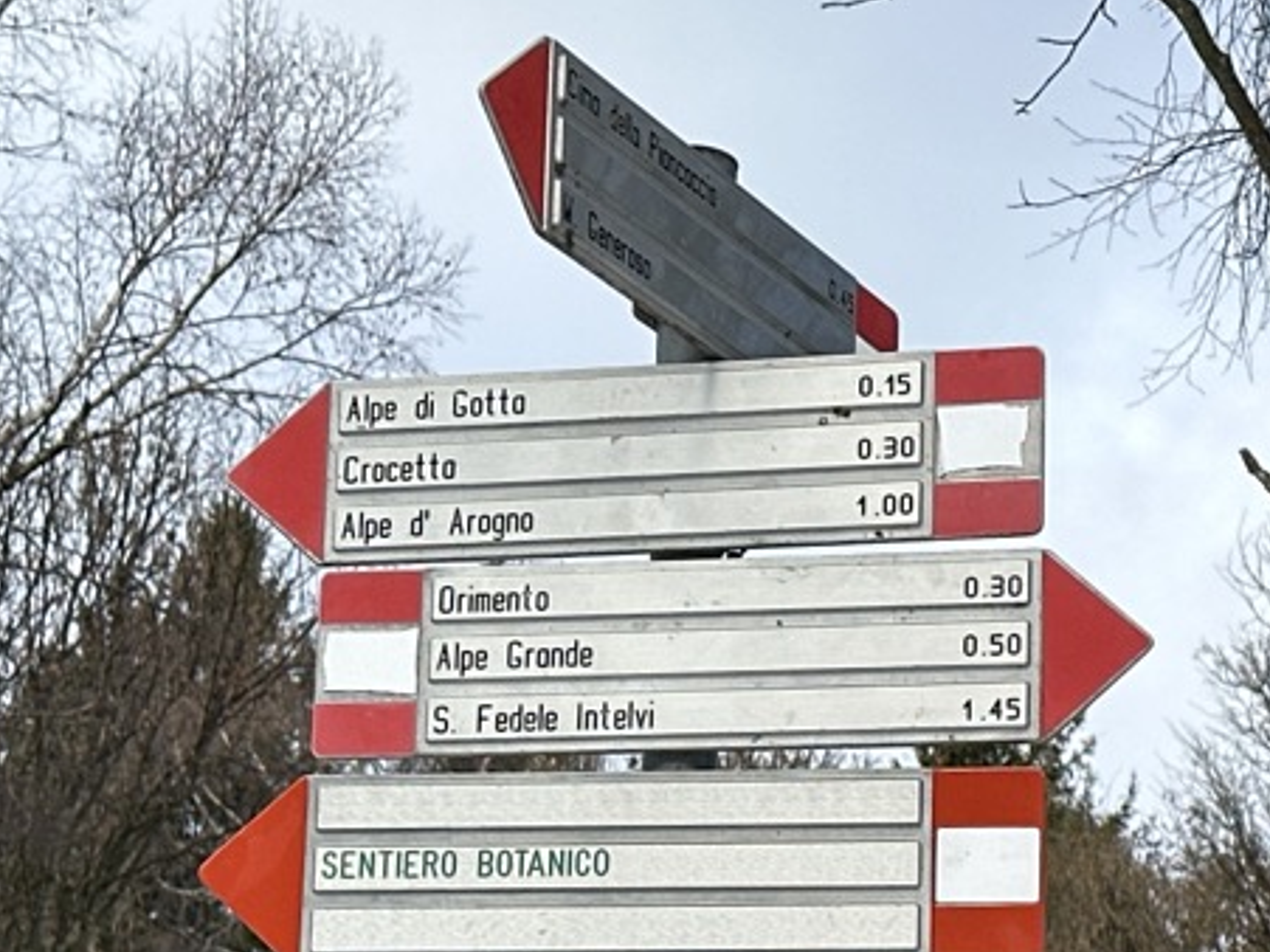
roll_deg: -0.3
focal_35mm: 109
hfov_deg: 18.0
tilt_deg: +15.3
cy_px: 935
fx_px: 3998
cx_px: 732
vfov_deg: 13.4
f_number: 1.78
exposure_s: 1/1497
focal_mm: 6.86
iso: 64
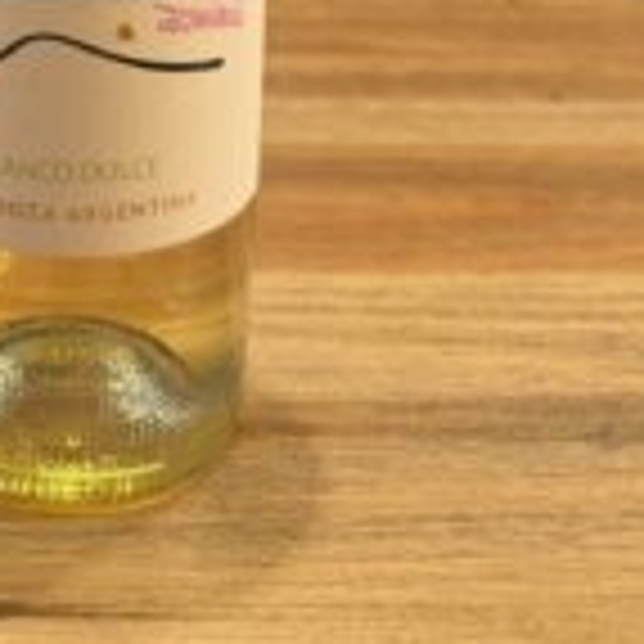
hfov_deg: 25.9
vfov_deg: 22.2
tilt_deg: -5.1
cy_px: -324
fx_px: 1347
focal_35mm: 64
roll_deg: -0.7
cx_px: 54
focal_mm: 6.76
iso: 160
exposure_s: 1/50
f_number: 1.78
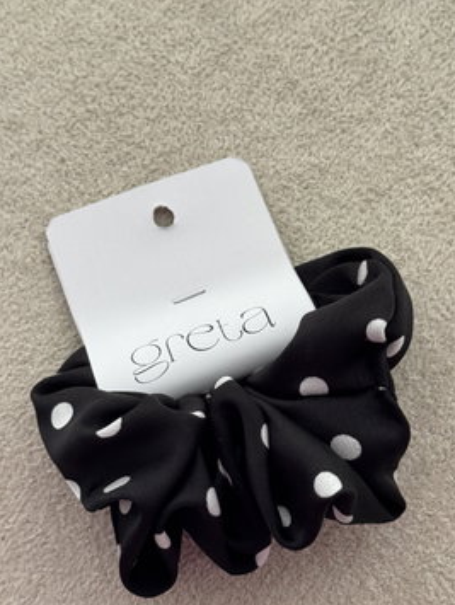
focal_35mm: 72
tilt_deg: -75.3
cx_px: 256
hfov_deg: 20.5
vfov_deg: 27.0
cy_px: 354
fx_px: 1260
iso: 100
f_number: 1.78
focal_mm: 6.76
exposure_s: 1/84
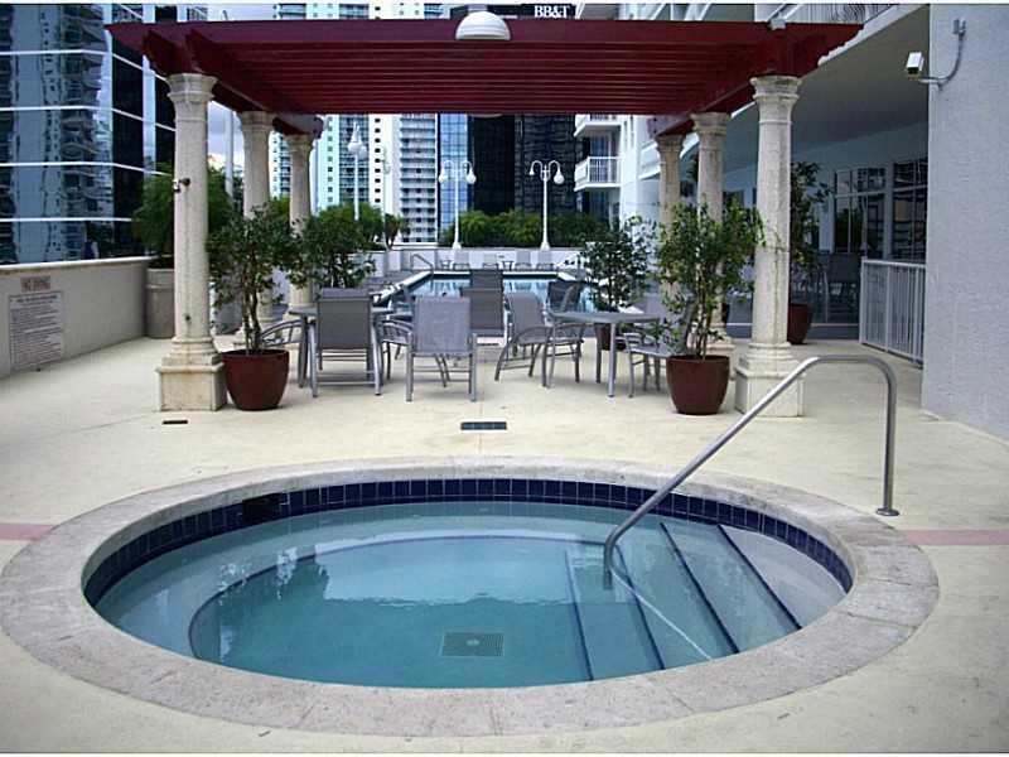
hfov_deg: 50.1
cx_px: 504
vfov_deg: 38.7
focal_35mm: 37
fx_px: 1078
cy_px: 378
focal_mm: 6.2
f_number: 5.6
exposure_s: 1/160
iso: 100
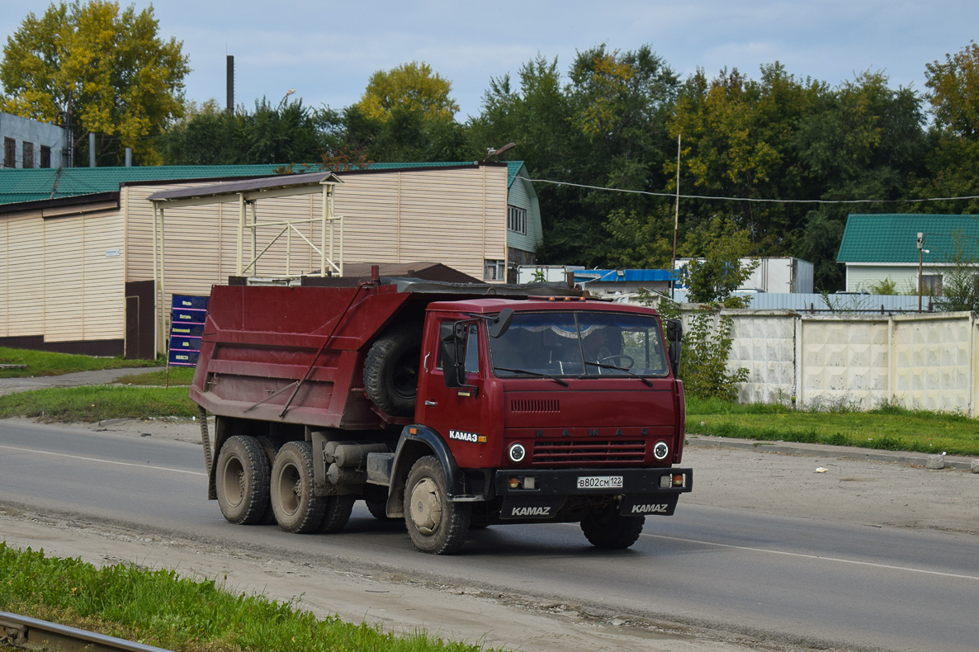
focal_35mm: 84
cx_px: 487
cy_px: 325
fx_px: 2270
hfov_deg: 24.3
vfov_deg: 16.3
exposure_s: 1/1000
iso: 200
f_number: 6.3
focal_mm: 55
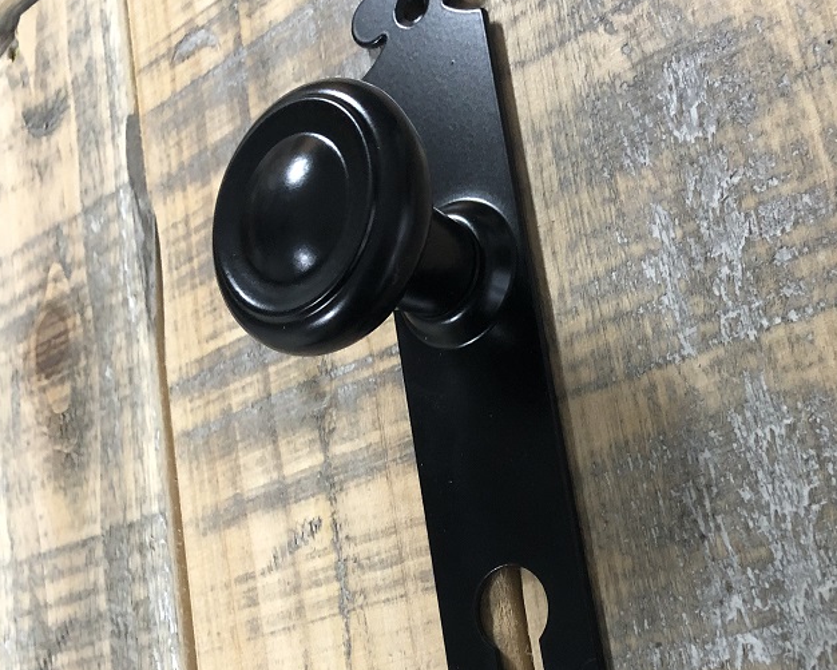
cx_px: 504
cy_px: 524
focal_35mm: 44
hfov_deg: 41.8
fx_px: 1090
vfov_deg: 33.3
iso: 100
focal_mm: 3.99
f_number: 1.8
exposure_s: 1/13
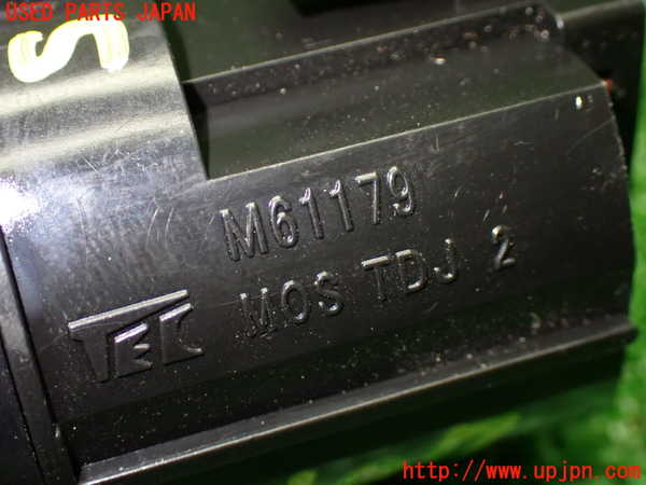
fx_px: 1082
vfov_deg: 25.2
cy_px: 242
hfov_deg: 33.2
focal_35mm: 58
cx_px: 323
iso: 800
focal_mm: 10.35
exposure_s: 1/60
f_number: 3.5
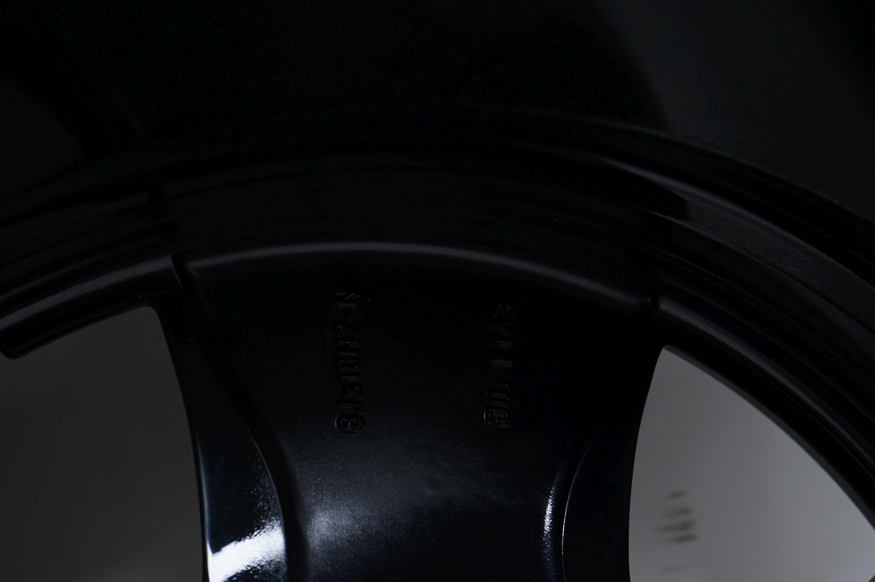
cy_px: 291
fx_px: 1360
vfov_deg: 24.2
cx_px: 438
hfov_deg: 35.7
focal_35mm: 56
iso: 250
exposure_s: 1/125
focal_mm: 56
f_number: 7.1
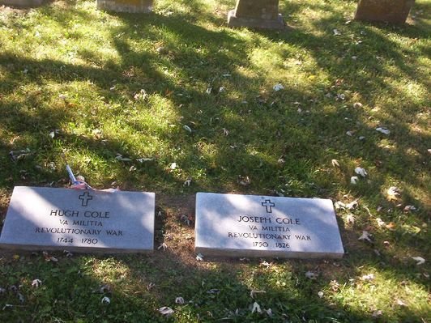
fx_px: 486
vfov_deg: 36.8
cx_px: 216
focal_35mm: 39
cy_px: 162
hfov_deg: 47.9
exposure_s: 1/93
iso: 100
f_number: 4.5
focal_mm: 6
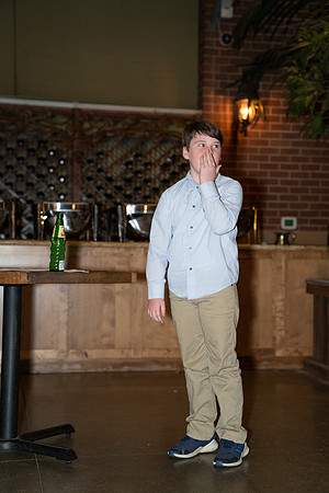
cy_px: 246
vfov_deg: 34.5
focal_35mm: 58
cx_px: 164
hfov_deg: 23.4
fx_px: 795
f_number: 2.8
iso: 2000
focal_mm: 58
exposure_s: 1/125
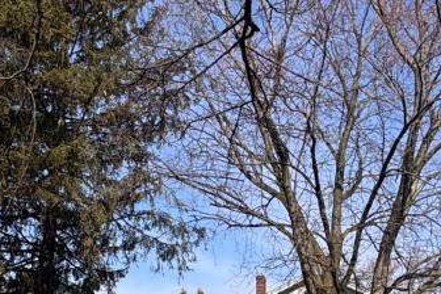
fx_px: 796
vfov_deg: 20.4
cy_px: 276
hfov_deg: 31.0
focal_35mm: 65
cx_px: 210
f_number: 2.2
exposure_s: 1/1748
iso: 50
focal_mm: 2.22
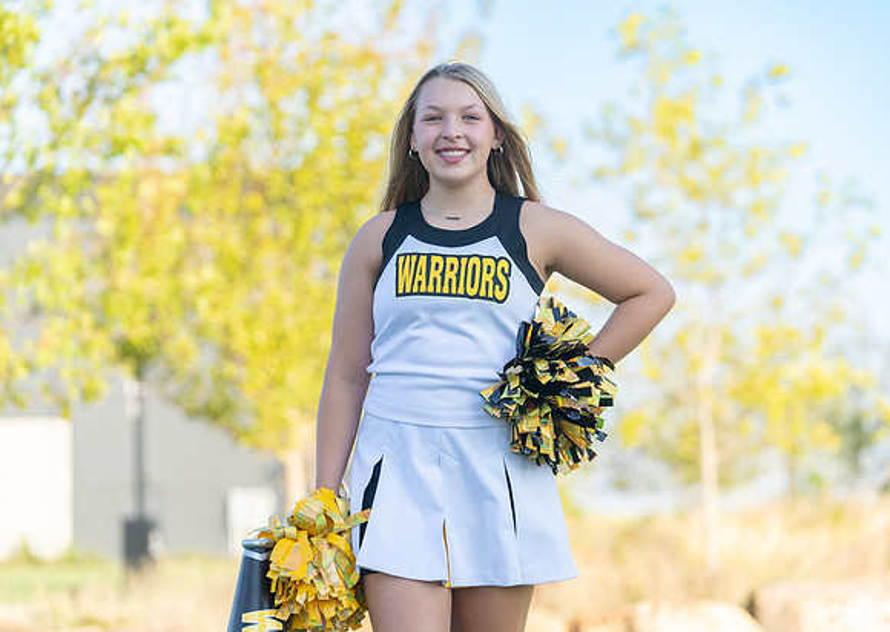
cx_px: 475
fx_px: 3323
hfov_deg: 15.3
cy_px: 316
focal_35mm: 132
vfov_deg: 10.9
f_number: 3.5
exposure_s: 1/320
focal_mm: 121
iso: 100
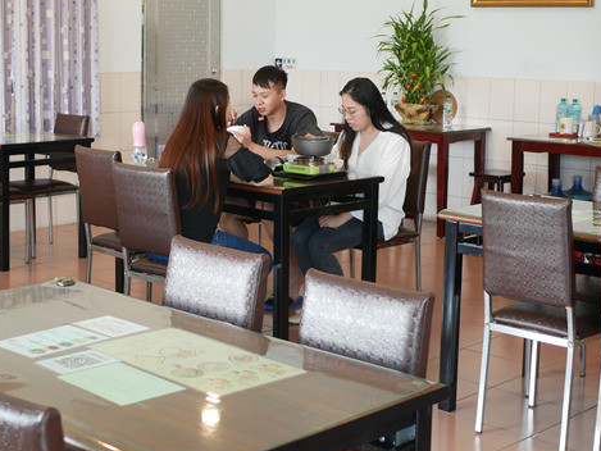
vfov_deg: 22.9
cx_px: 181
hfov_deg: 29.9
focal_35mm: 64
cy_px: 163
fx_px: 1111
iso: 200
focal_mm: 15
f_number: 1.7
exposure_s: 1/80
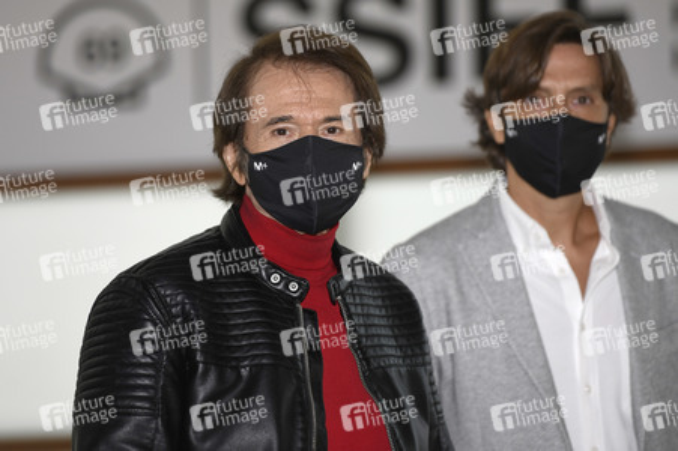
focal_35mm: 200
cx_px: 339
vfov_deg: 6.9
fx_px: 3764
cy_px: 226
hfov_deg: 10.3
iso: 400
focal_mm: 200
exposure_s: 1/640
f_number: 3.2
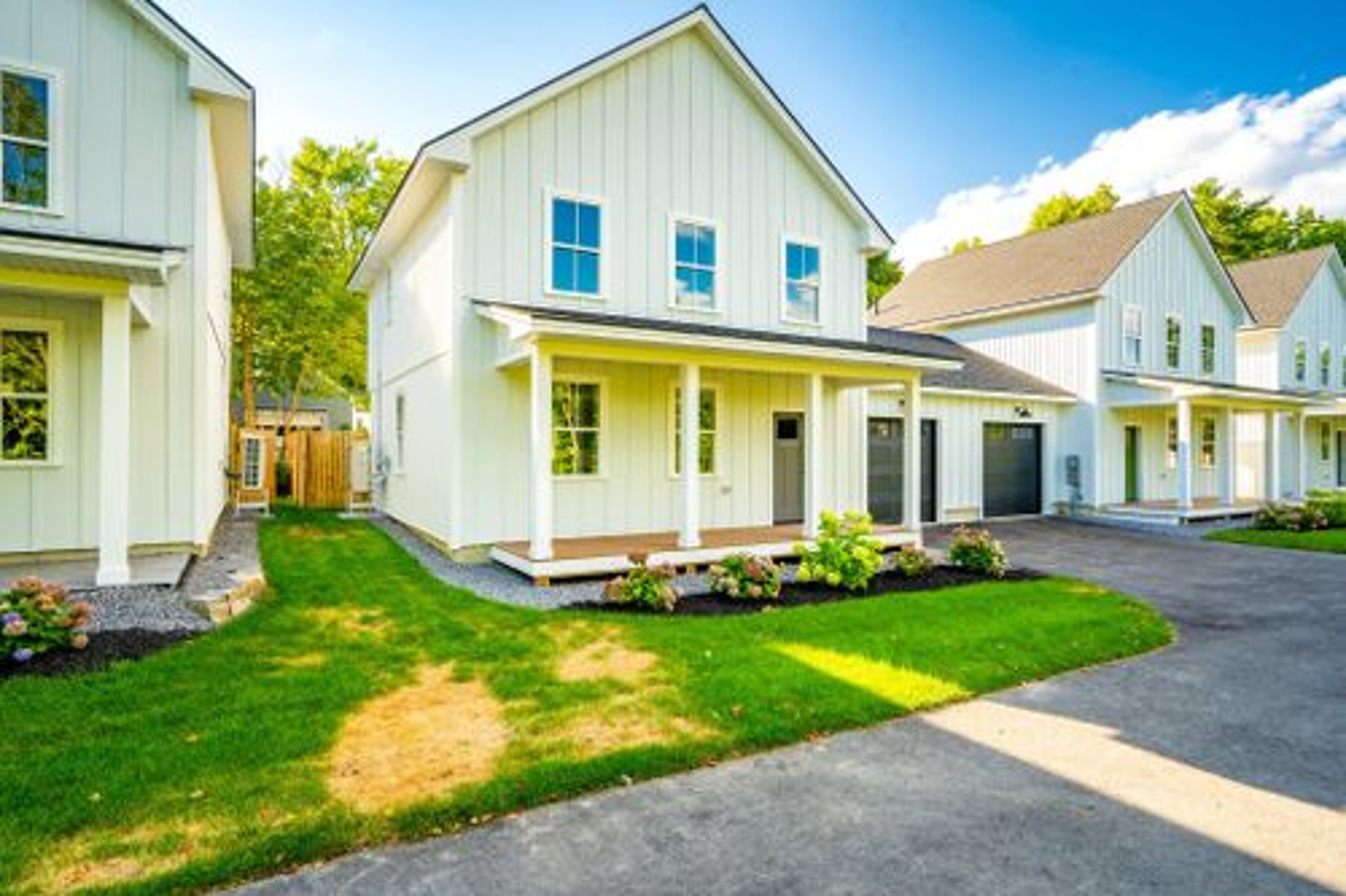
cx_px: 673
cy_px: 448
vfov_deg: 64.5
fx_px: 710
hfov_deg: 86.9
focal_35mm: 19
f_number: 9
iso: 50
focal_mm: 19
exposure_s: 1/60
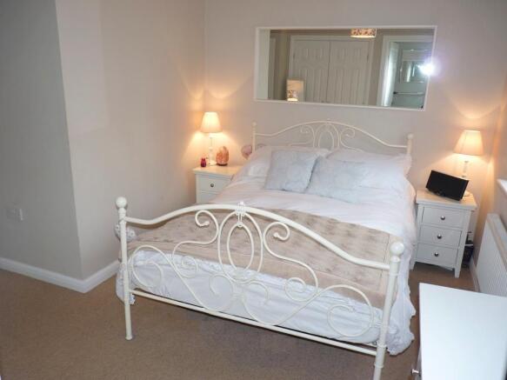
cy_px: 190
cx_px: 254
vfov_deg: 51.3
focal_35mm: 27
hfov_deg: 65.3
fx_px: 395
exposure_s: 1/30
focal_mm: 4.8
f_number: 2.8
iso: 100
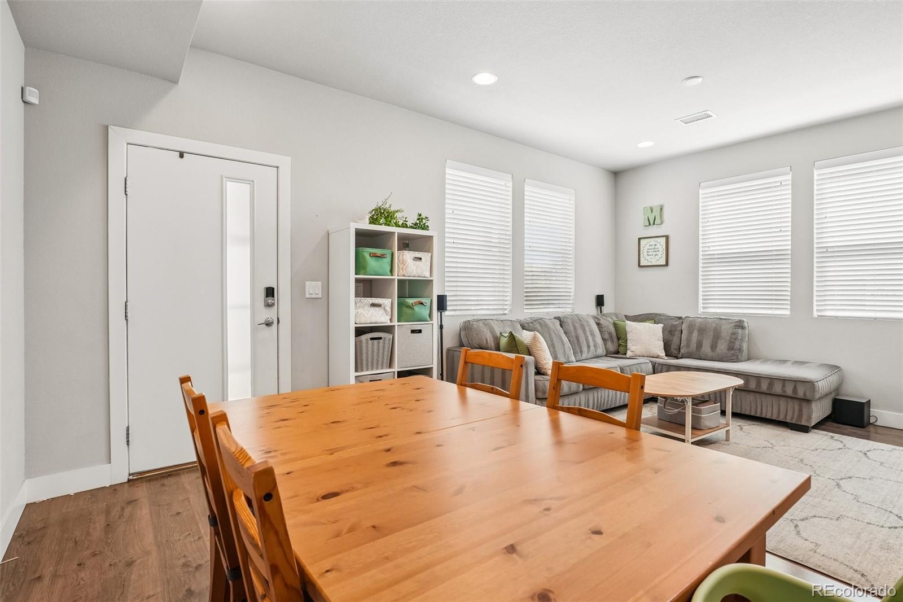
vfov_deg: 72.0
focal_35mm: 16
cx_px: 452
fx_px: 414
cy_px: 301
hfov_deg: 95.0
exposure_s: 1/30
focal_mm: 11
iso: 160
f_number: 8
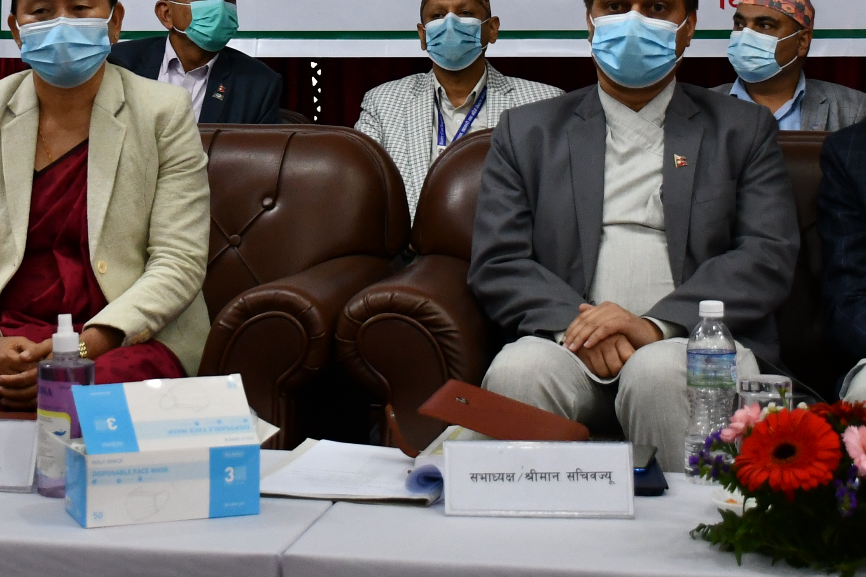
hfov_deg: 22.6
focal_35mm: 90
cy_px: -55
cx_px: 351
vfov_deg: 14.8
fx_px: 2165
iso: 1250
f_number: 3.8
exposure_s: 1/125
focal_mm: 23
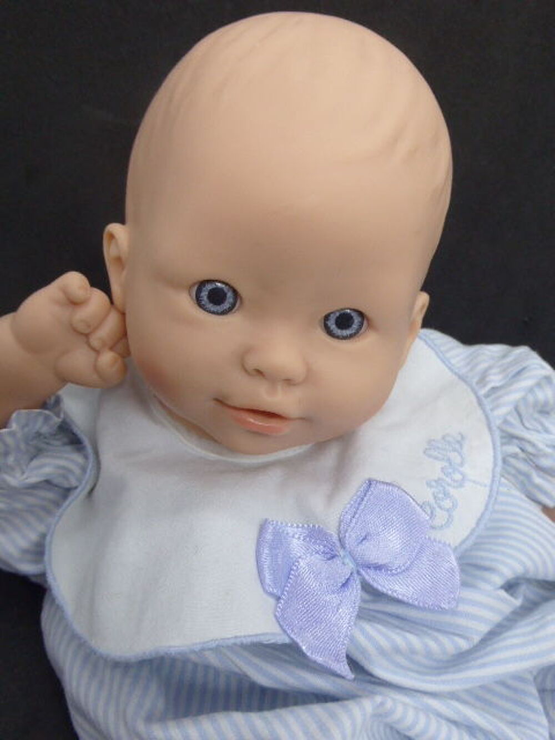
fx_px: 663
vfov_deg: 58.3
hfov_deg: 45.4
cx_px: 278
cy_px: 370
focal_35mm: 31
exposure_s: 1/60
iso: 250
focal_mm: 5.4
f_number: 3.6
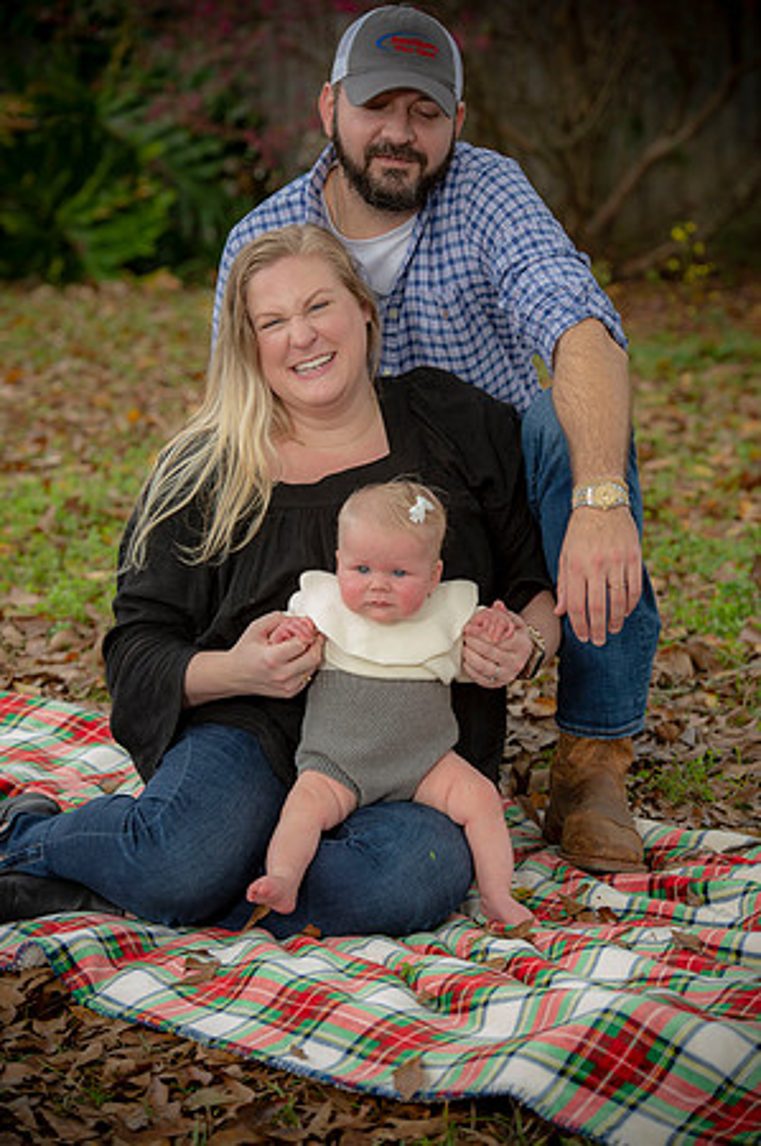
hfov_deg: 11.8
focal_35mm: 116
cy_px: 573
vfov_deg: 17.7
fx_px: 3686
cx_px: 380
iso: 160
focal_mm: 116
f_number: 5
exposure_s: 1/200
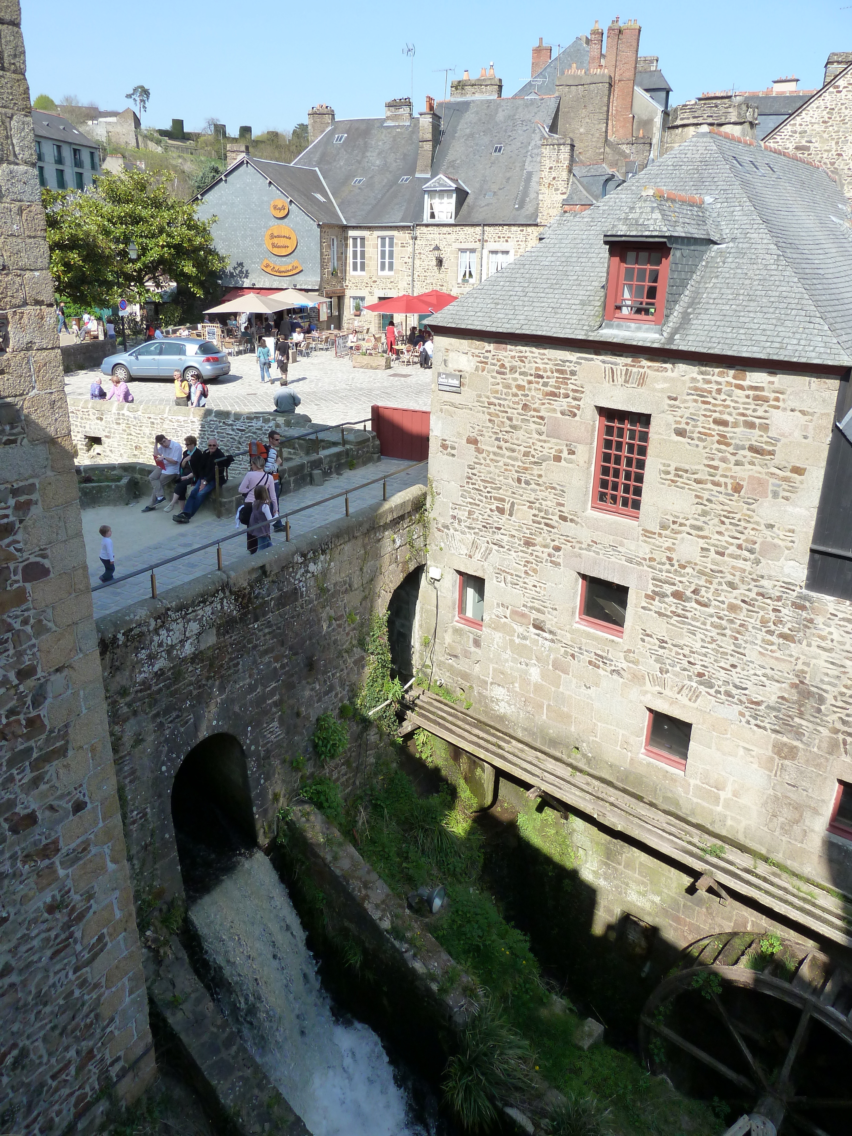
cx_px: 426
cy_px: 568
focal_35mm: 25
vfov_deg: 69.4
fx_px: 820
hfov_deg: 54.9
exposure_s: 1/320
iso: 125
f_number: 4
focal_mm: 4.1
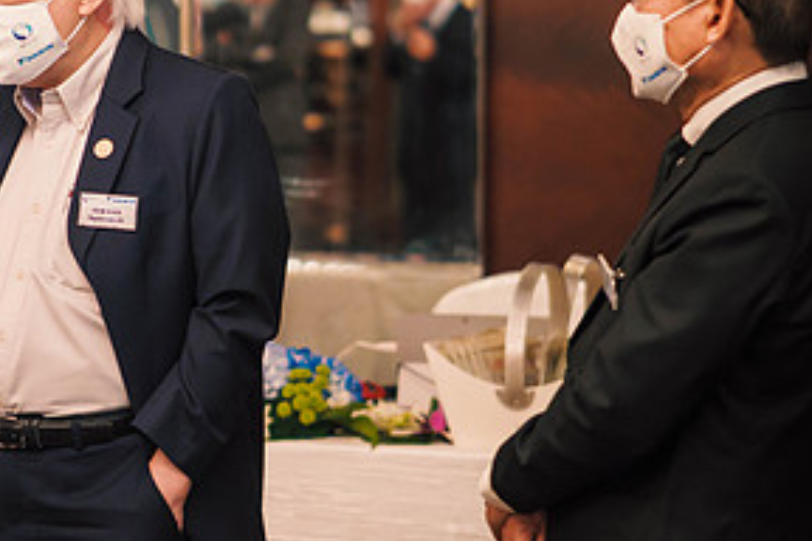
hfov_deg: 10.5
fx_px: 4398
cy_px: 201
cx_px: 73
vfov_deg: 7.0
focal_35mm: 195
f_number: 1.2
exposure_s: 1/125
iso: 800
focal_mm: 45
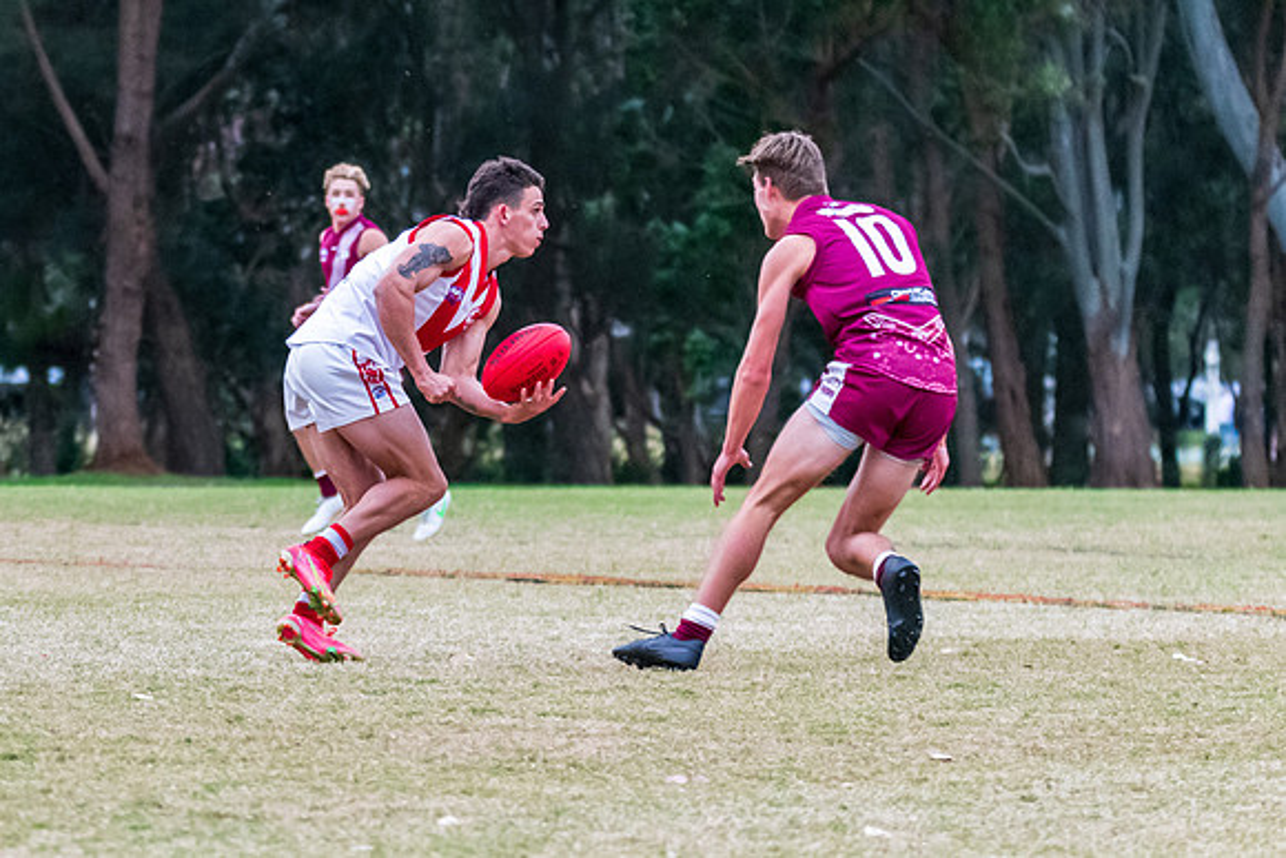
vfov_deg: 4.4
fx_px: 11059
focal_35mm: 310
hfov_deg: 6.6
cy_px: 302
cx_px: 298
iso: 3200
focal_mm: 150
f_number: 5
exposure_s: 1/1250
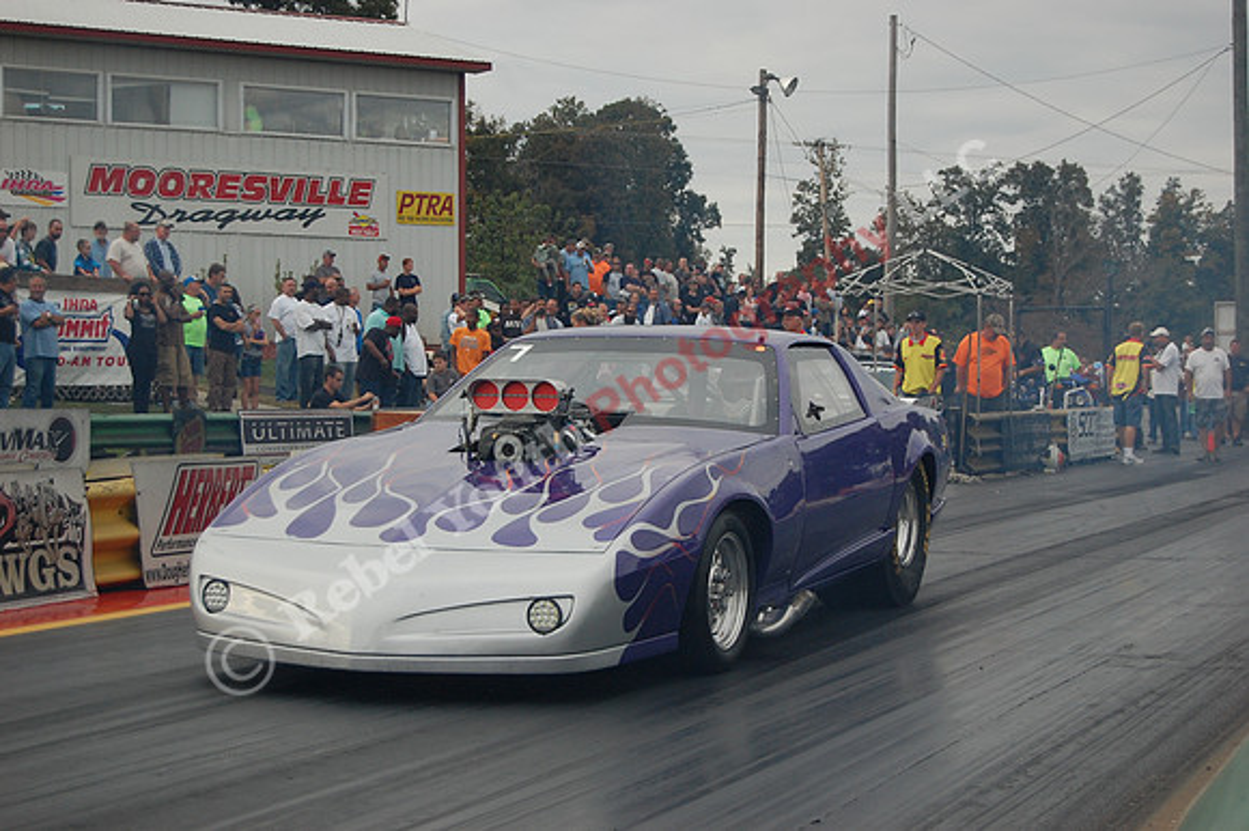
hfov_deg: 29.3
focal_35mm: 69
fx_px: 2392
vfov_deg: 19.7
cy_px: 416
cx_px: 624
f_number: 5.3
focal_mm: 46
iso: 500
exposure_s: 1/500
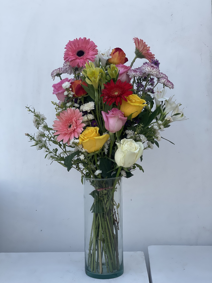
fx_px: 523
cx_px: 106
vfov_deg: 30.3
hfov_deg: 22.9
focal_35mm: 64
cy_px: 142
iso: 20
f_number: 2.2
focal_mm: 7.5
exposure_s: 1/227
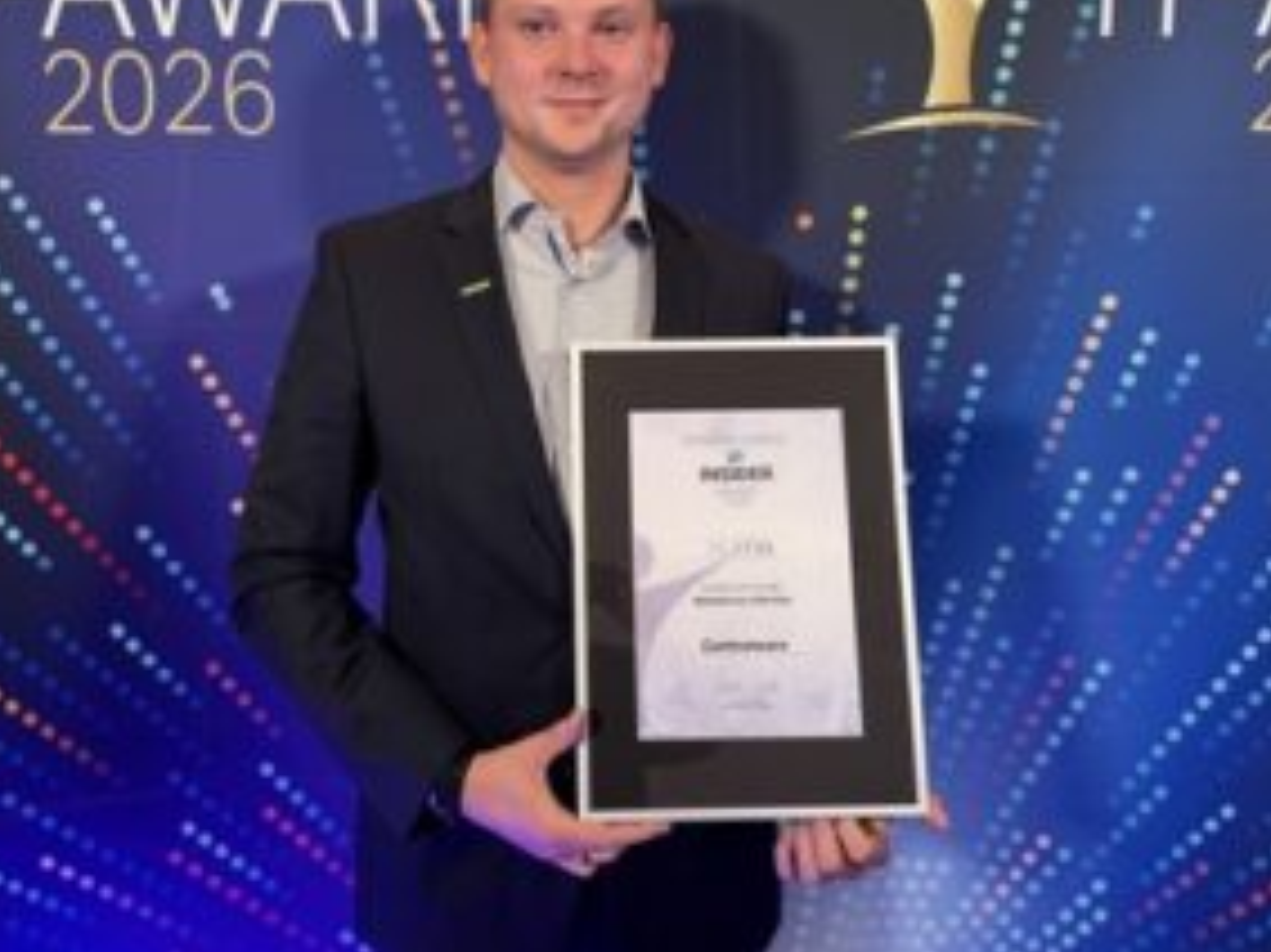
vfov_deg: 45.2
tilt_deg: -6.9
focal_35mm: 31
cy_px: 386
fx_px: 1138
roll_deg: -0.1
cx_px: 593
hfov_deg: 58.3
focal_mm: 6.76
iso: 160
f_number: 1.78
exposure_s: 1/50
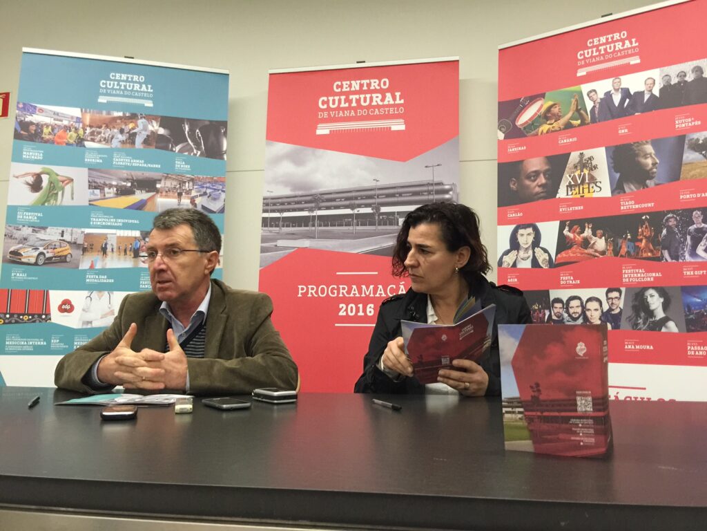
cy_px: 266
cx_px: 354
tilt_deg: +7.4
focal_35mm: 29
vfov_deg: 48.2
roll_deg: -0.8
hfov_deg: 61.7
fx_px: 592
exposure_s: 1/17
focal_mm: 4.15
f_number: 2.2
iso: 160
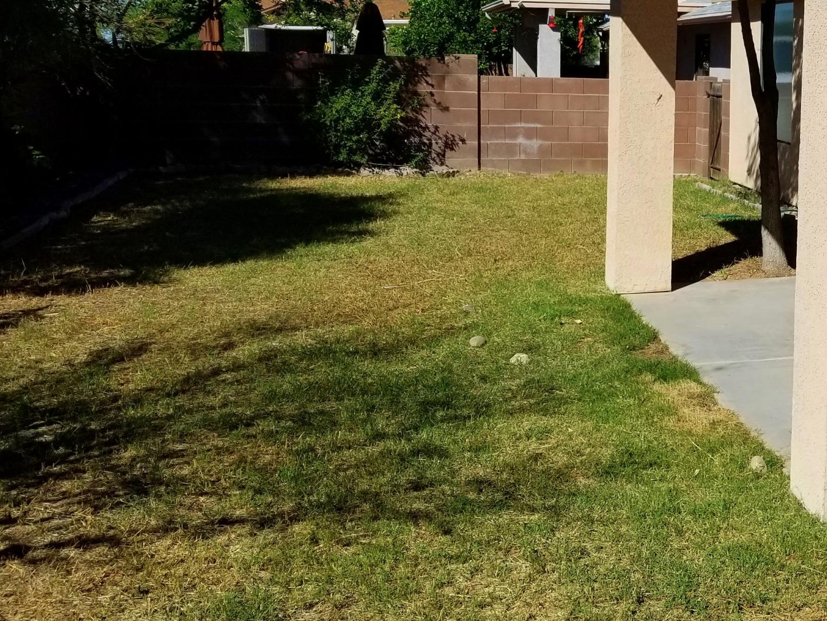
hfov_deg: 34.4
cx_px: 808
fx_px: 1219
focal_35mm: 51
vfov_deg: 28.3
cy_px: 197
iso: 50
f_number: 1.7
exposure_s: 1/4640
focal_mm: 4.3
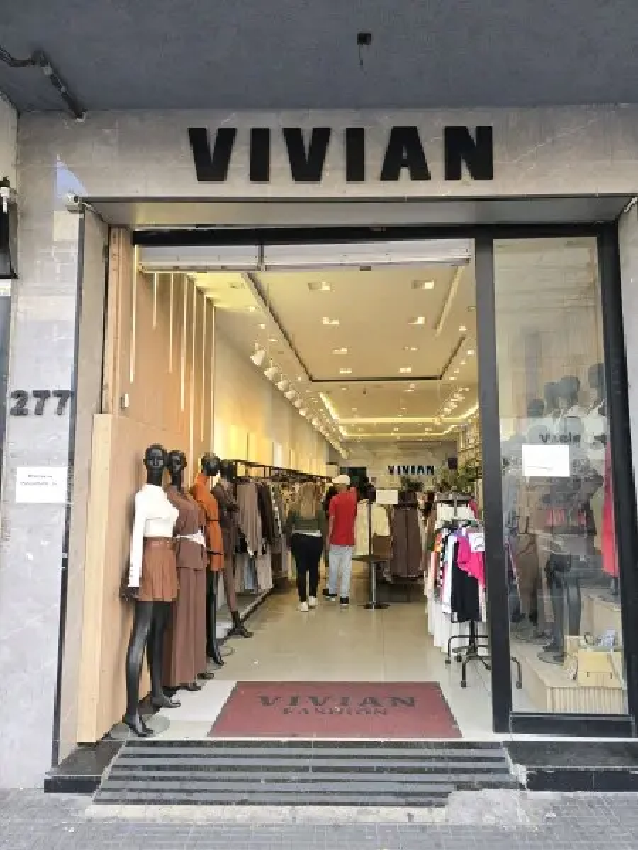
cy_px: 425
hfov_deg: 58.9
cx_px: 319
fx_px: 565
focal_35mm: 23
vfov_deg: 73.9
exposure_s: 1/120
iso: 100
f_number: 1.7
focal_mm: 6.3
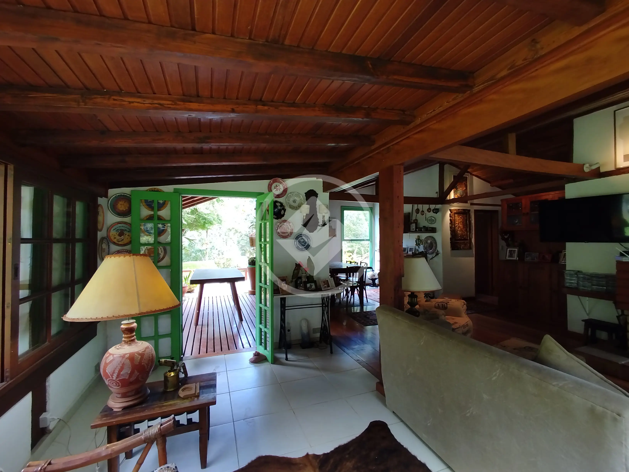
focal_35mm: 15
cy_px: 236
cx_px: 314
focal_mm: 1.65
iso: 80
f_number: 2.2
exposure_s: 1/60
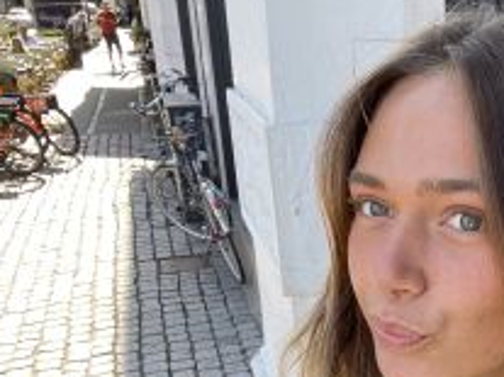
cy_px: 393
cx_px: 485
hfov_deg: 35.2
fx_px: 728
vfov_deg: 27.1
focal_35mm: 50
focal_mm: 2.71
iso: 32
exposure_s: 1/121
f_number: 2.2
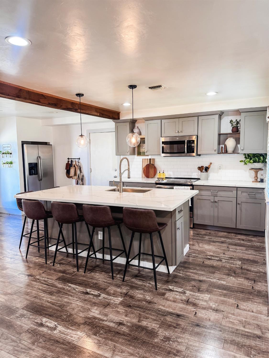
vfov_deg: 71.6
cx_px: 134
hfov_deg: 56.8
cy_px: 179
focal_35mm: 24
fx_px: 249
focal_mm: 6.76
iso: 125
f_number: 1.8
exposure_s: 1/60
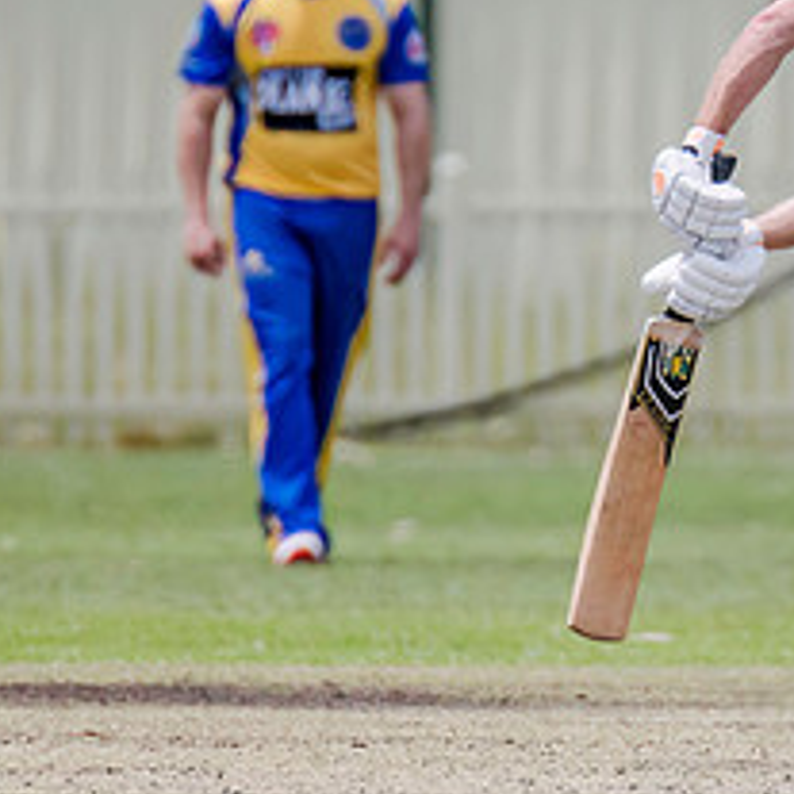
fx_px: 39004
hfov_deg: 1.2
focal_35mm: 1503
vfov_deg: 1.2
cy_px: 204
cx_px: 1017
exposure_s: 1/2500
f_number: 7.1
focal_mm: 600
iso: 800
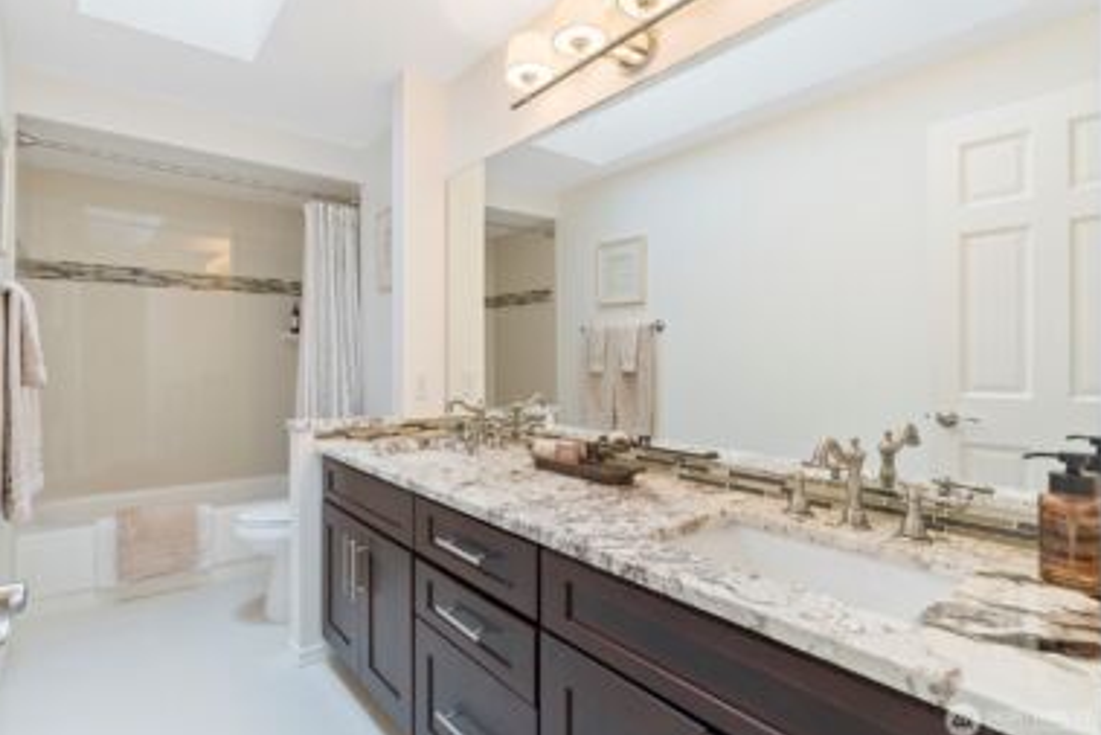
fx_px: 581
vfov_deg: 64.6
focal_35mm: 19
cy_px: 359
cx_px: 532
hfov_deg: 86.9
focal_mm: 18
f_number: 8
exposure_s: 1/3
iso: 125
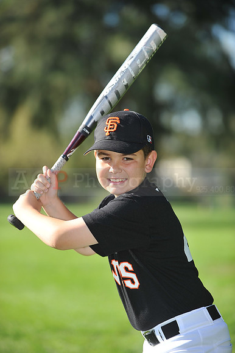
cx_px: 118
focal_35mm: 200
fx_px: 1961
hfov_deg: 6.9
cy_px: 176
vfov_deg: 10.3
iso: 200
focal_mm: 200
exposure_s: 1/1000
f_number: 4
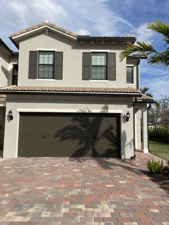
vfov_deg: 67.3
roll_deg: -0.4
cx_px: 84
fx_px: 169
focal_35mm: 26
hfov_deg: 53.1
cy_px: 112
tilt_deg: +5.8
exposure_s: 1/5291
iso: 32
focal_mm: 4.2
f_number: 1.6
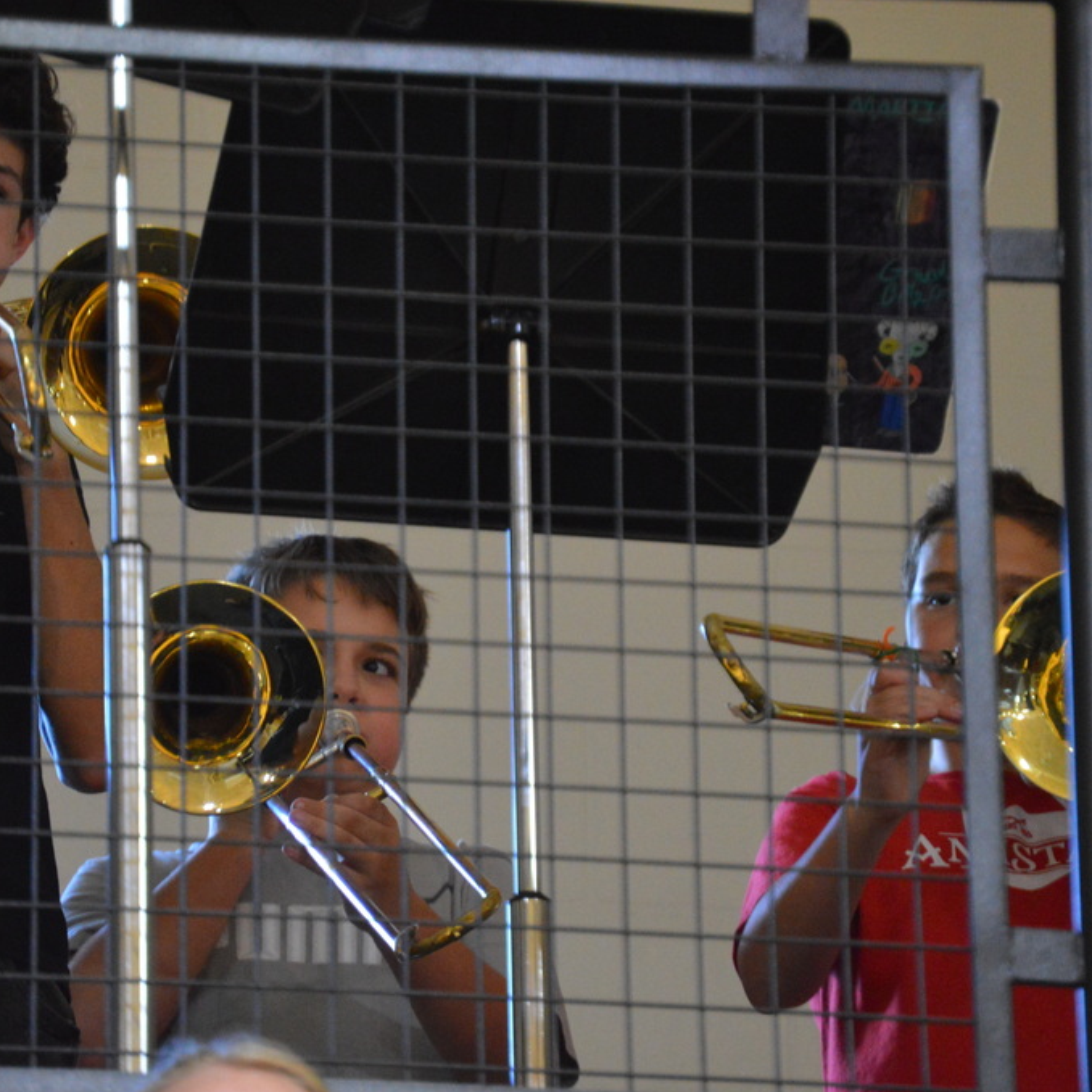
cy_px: 547
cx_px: 433
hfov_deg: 4.6
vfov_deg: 4.6
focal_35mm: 385
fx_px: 13741
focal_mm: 200
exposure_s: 1/100
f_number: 5.6
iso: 3200
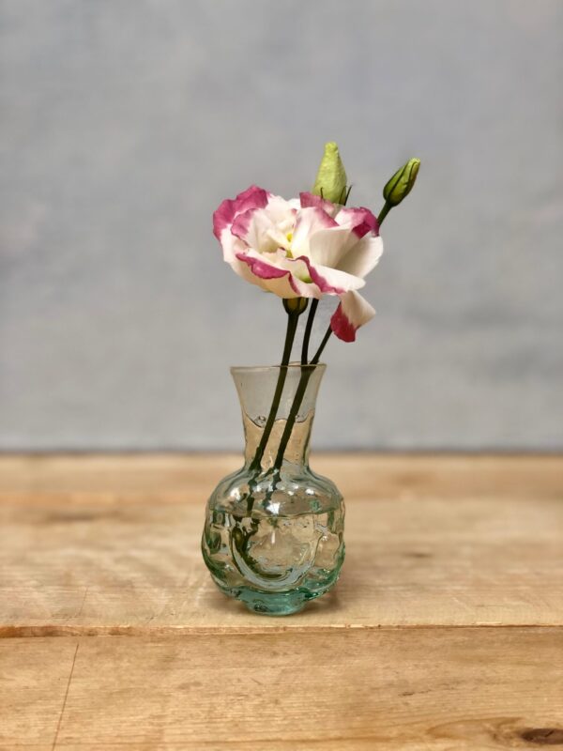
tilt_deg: -6.1
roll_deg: +0.9
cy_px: 376
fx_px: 1236
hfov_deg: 25.7
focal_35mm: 57
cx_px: 282
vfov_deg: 33.8
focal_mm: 6.6
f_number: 2.8
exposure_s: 1/30
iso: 25
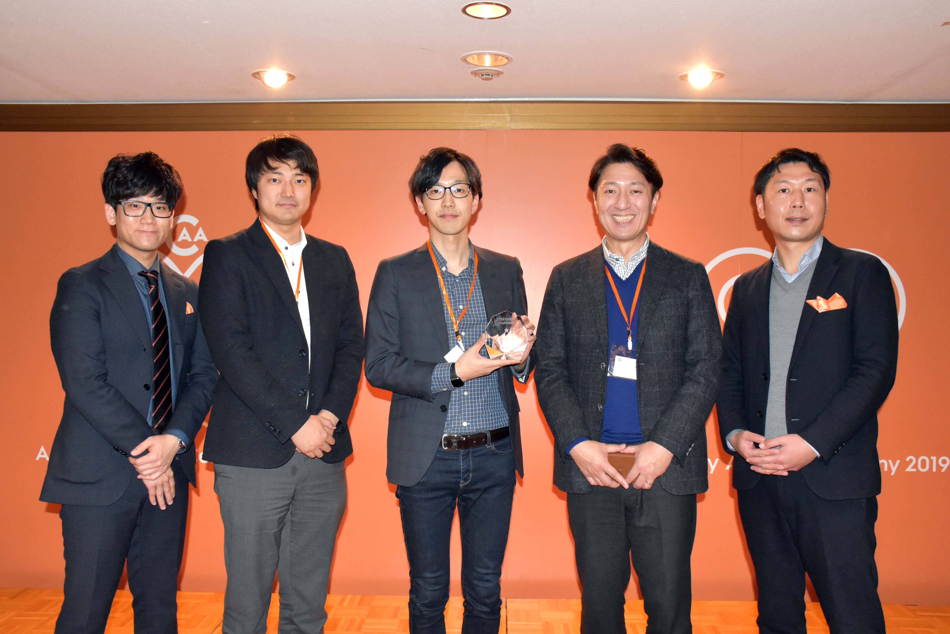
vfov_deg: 40.0
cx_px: 475
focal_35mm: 33
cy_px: 317
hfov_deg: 57.2
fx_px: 871
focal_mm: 22
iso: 3200
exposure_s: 1/60
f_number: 7.1
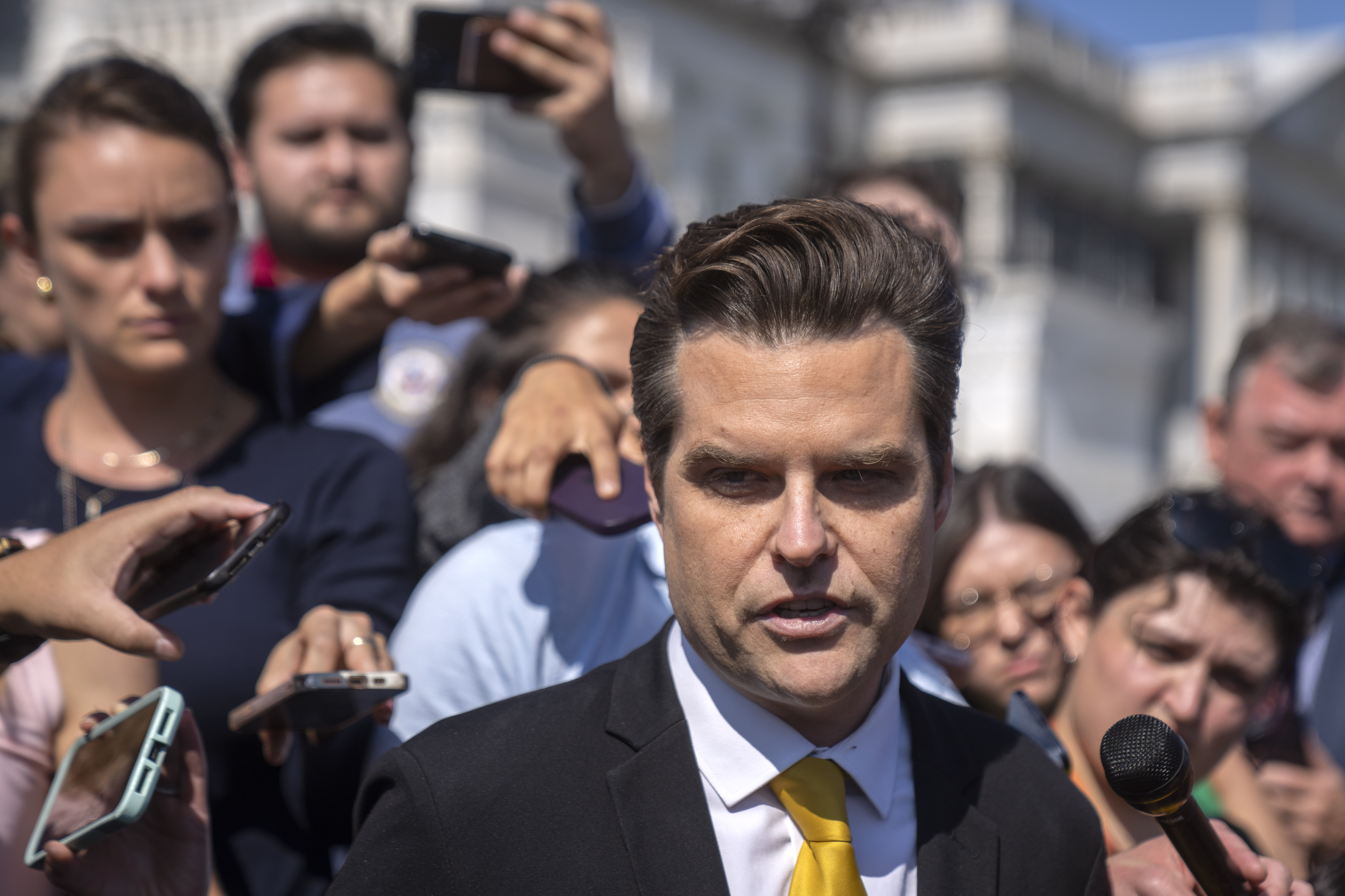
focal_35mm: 77
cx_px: 643
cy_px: 492
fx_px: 2877
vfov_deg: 17.7
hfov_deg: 26.3
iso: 125
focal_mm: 70
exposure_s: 1/3200
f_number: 2.8
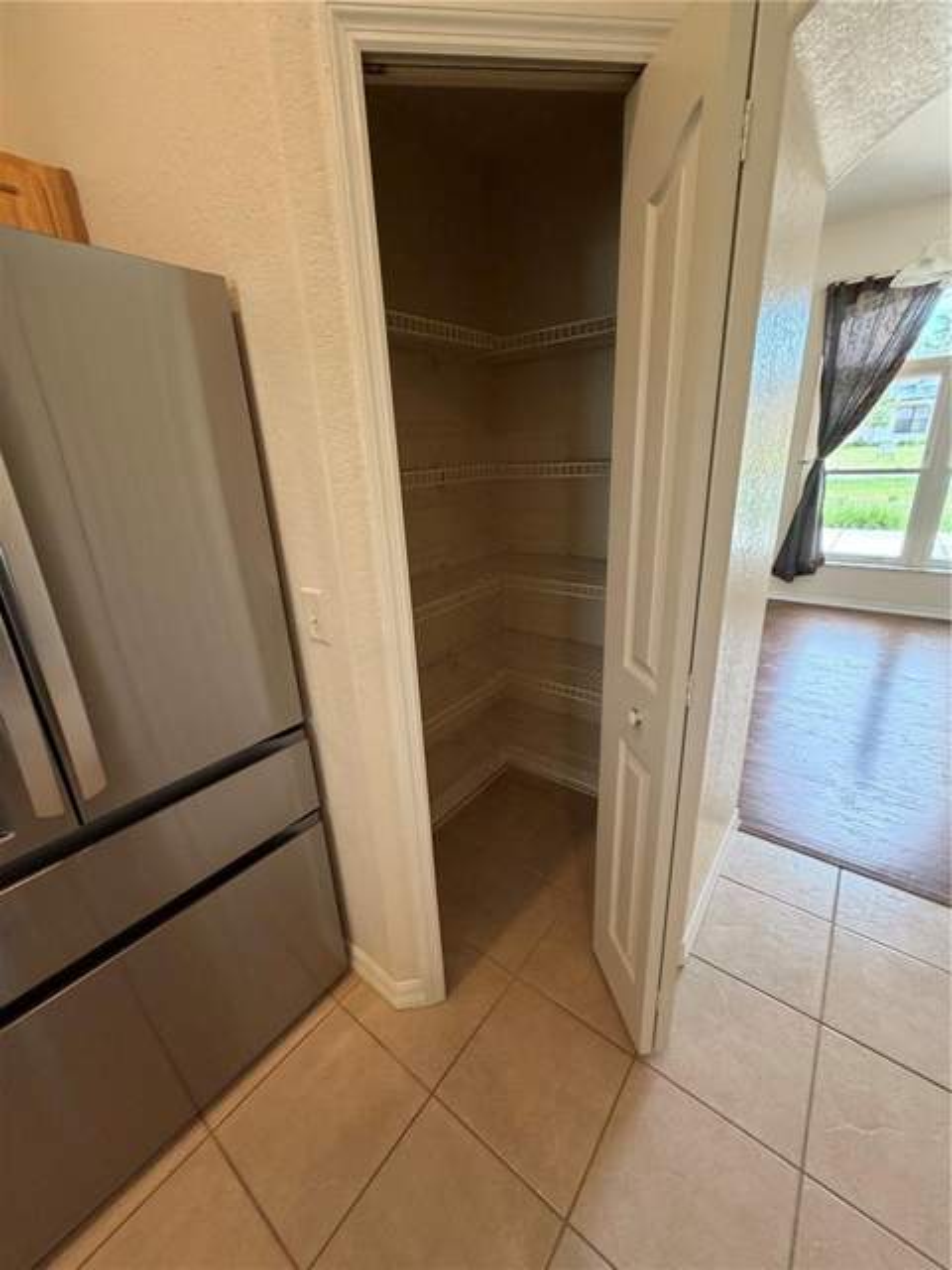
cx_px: 476
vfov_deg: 102.1
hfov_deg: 85.7
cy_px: 635
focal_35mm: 14
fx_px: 513
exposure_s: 1/60
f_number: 2.2
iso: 200
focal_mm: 2.22
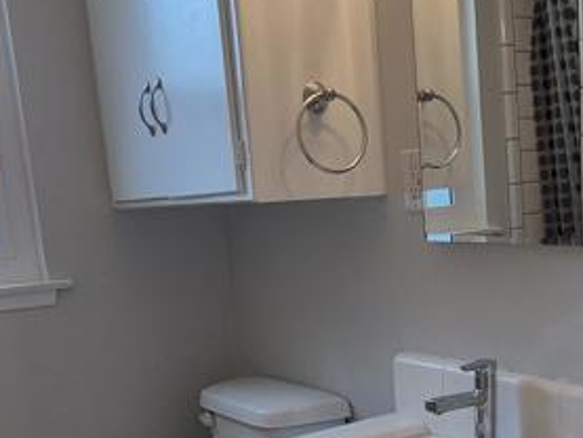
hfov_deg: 38.8
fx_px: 809
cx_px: 421
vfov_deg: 29.3
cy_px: 373
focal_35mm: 48
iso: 50
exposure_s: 1/60
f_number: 2.2
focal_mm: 1.74
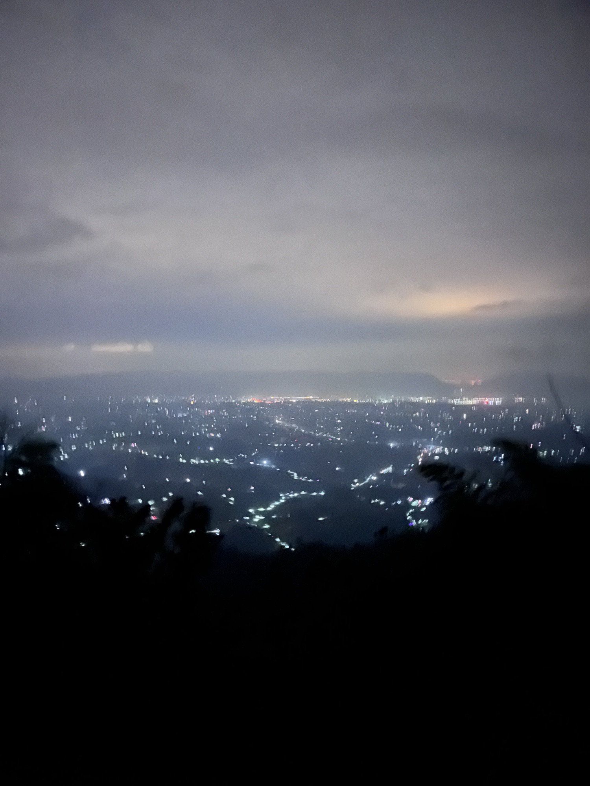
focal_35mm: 26
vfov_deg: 67.3
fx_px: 591
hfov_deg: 53.1
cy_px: 393
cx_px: 295
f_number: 1.6
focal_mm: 5.1
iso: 2500
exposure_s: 1
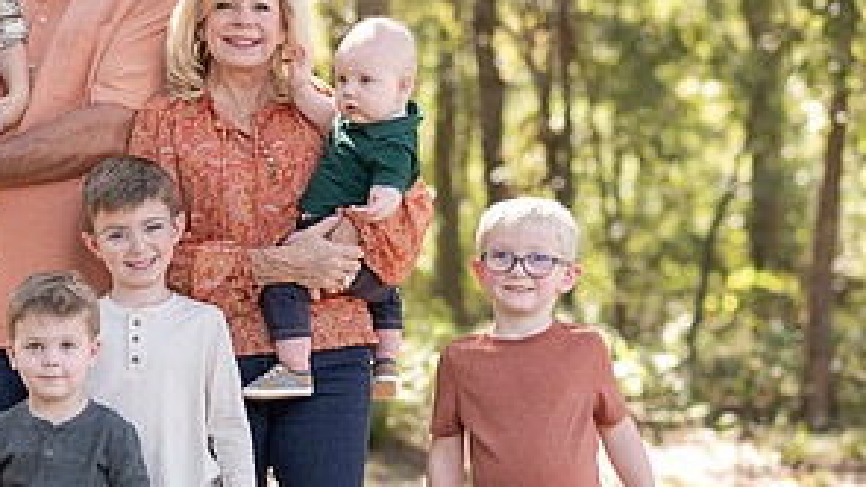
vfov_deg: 6.9
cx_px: 129
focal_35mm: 175
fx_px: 4019
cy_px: 257
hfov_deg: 12.2
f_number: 3.2
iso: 640
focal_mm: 85
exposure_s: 1/500
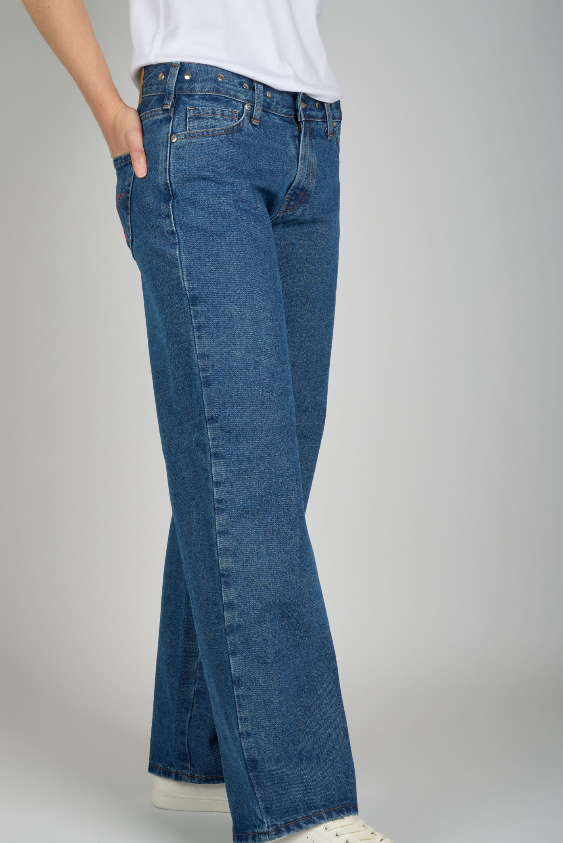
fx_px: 1685
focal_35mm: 72
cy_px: 437
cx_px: 241
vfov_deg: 28.1
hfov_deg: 19.0
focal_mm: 58.7
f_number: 13
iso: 100
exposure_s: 1/200
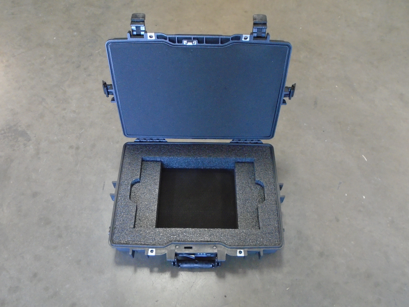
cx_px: 204
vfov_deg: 45.4
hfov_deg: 58.4
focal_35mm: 31
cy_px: 154
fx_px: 366
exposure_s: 1/30
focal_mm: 5.5
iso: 400
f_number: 3.5
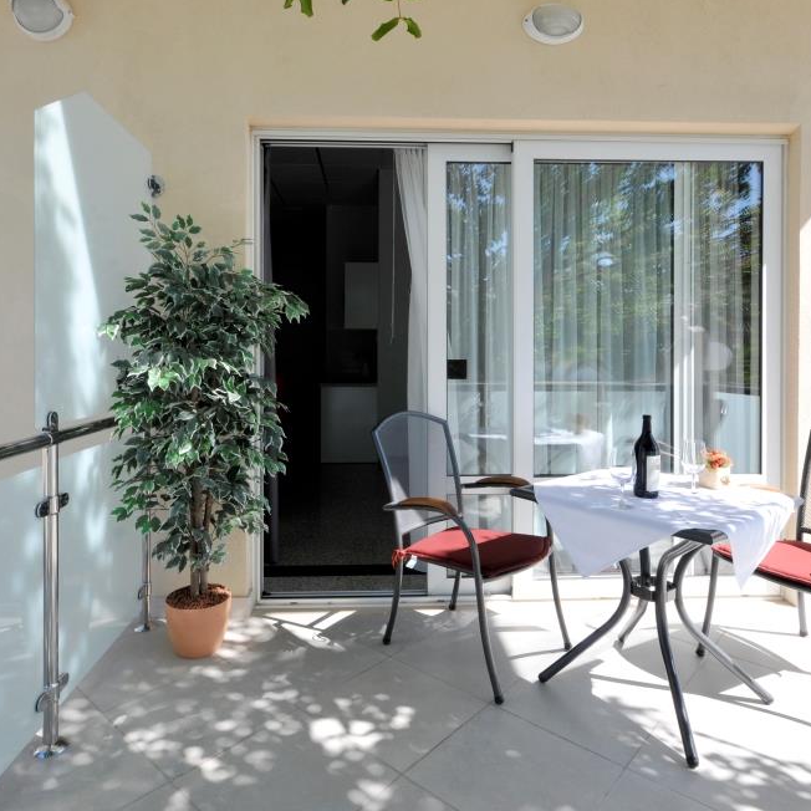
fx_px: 530
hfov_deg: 74.8
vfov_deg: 74.8
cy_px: 398
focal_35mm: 20
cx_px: 392
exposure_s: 1/80
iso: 200
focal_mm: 10
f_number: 13
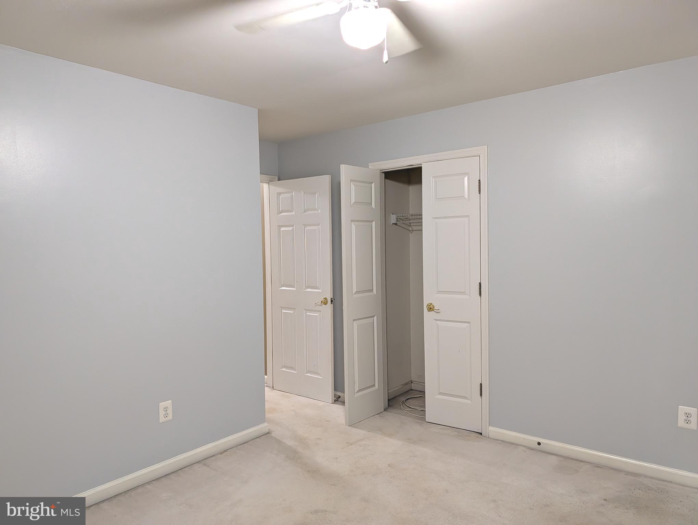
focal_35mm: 24
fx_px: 485
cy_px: 262
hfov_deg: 71.5
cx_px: 349
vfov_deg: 56.9
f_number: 1.68
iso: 199
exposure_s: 1/120
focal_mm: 6.9
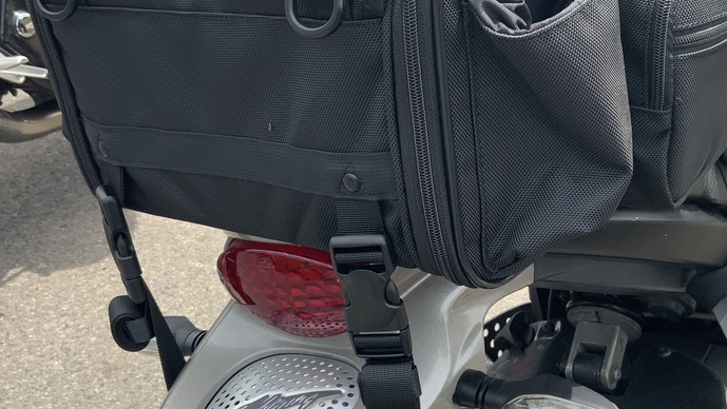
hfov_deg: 37.6
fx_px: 1061
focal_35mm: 55
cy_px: 221
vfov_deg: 21.8
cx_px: 461
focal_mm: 3
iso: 16
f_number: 1.8
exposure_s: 1/627
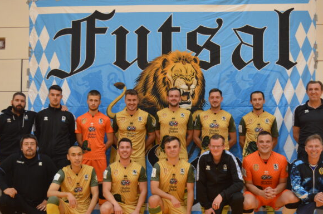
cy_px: 125
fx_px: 483
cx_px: 169
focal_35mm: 54
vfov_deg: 24.9
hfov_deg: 36.9
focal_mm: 30
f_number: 4.5
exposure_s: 1/125
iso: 1600
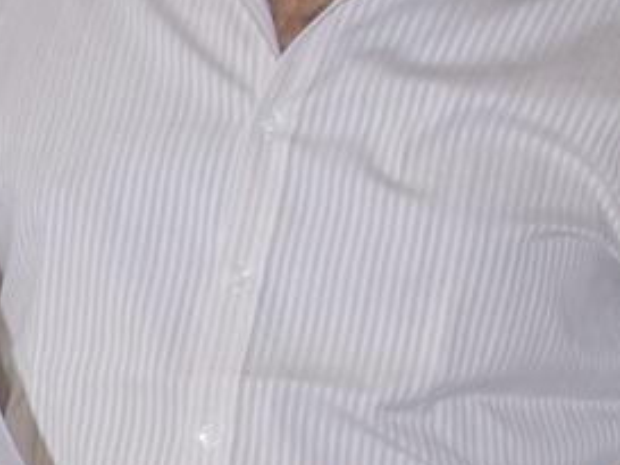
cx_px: -597
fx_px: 4100
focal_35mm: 229
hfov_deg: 8.2
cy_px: 969
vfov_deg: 6.3
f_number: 7.1
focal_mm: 27
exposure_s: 1/125
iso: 200
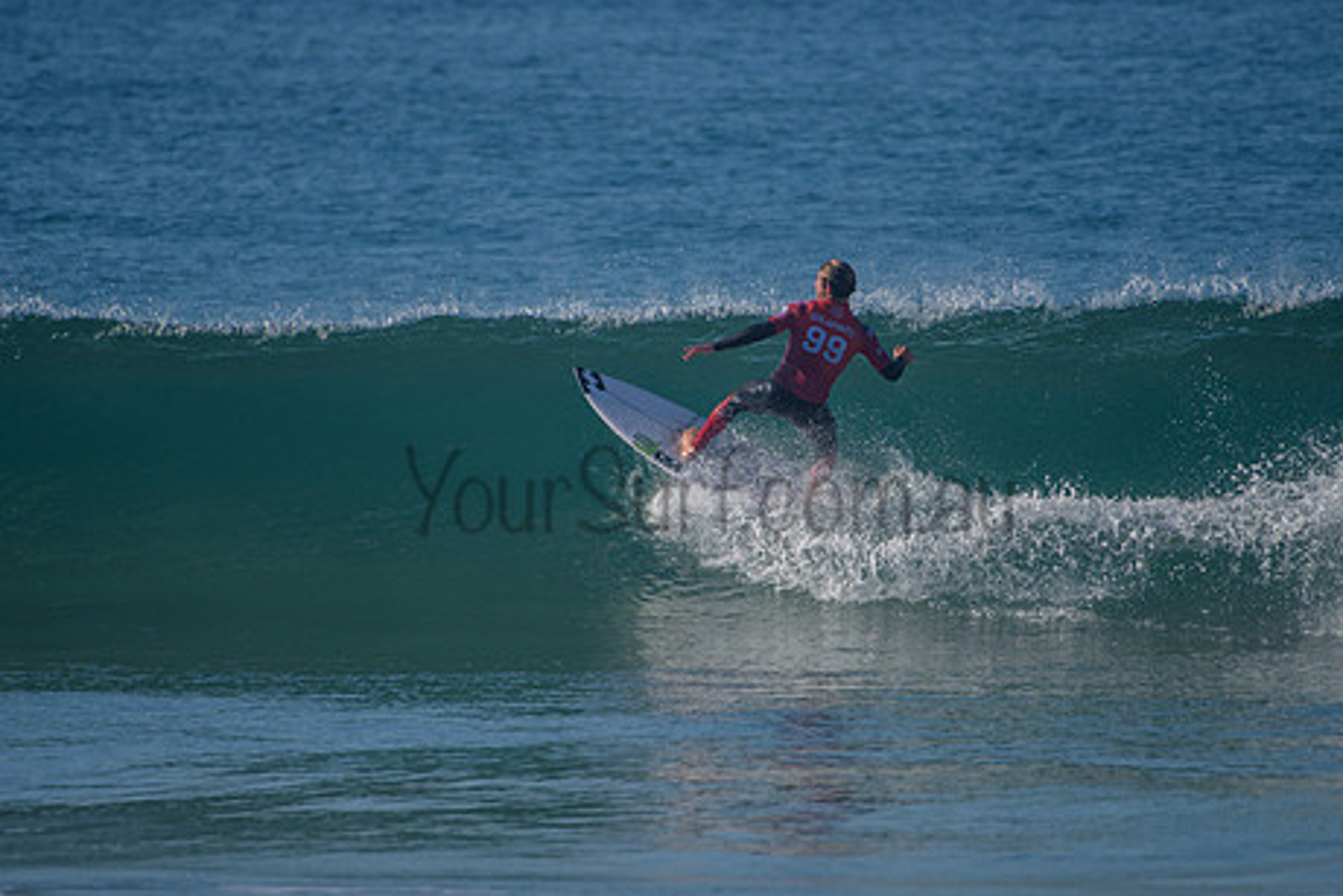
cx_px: 707
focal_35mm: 631
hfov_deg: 3.3
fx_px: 23546
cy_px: 466
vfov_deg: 2.2
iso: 140
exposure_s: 1/2000
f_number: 5.6
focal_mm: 500
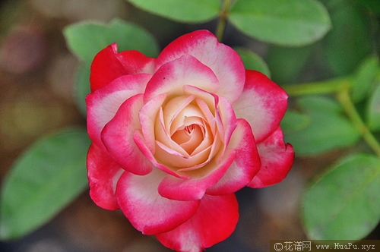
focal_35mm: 300
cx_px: 190
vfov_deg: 4.6
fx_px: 3163
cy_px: 126
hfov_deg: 6.9
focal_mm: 200
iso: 400
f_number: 6.3
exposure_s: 1/1000
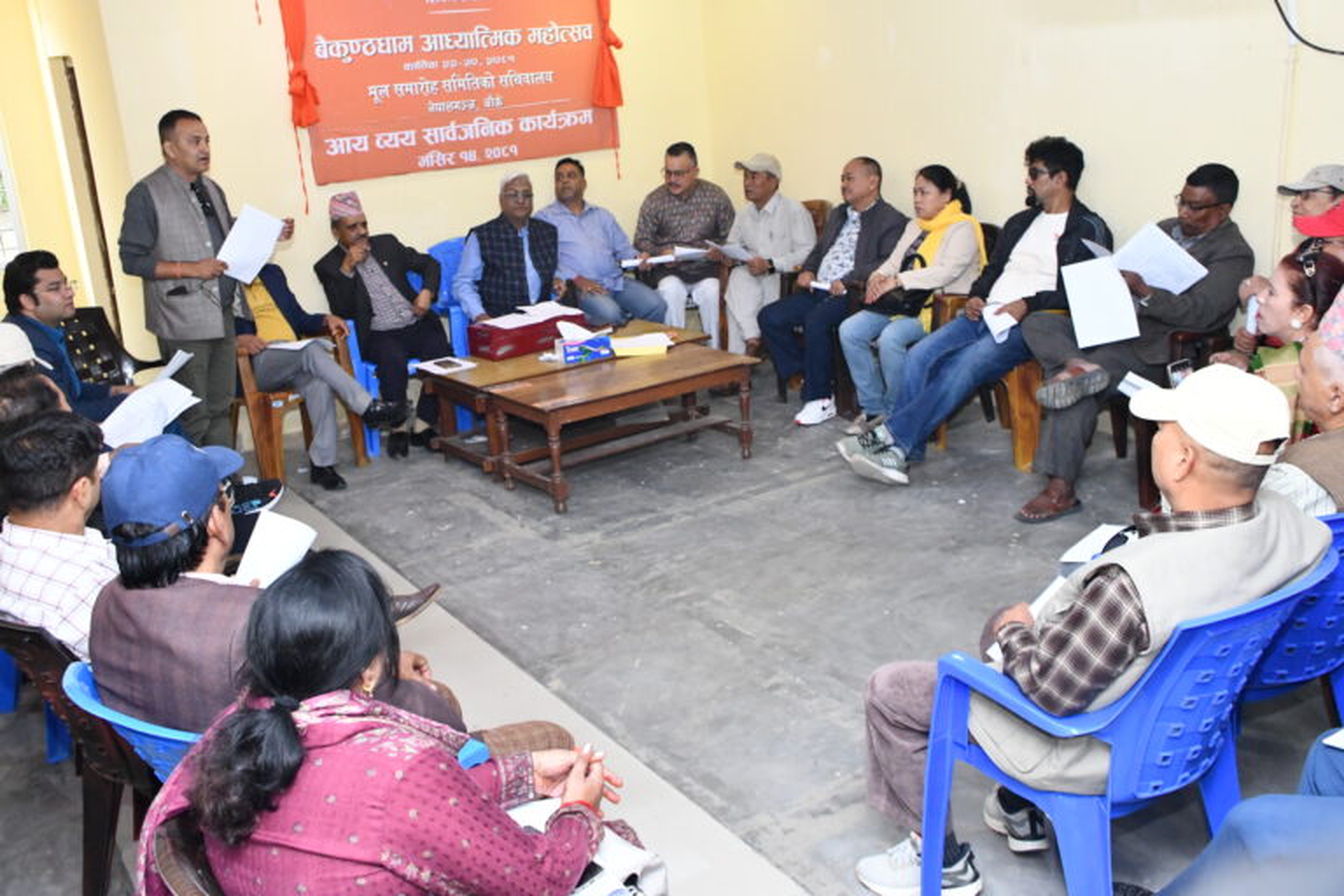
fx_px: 1269
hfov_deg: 55.8
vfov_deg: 38.9
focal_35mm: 34
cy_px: 448
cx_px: 672
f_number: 5
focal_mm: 23
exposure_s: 1/100
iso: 5000
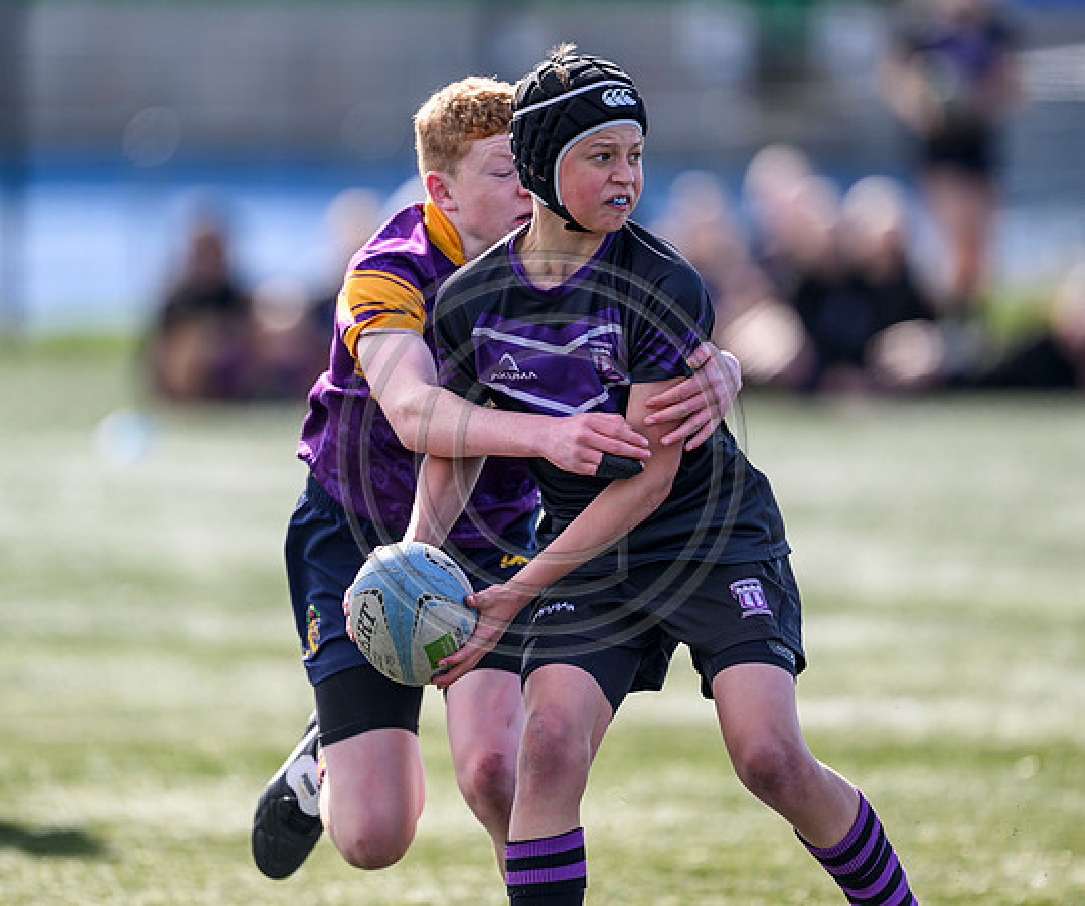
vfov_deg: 3.1
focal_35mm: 513
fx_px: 16773
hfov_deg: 3.7
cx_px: 571
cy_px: 436
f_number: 3.2
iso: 200
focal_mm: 400
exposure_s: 1/1250
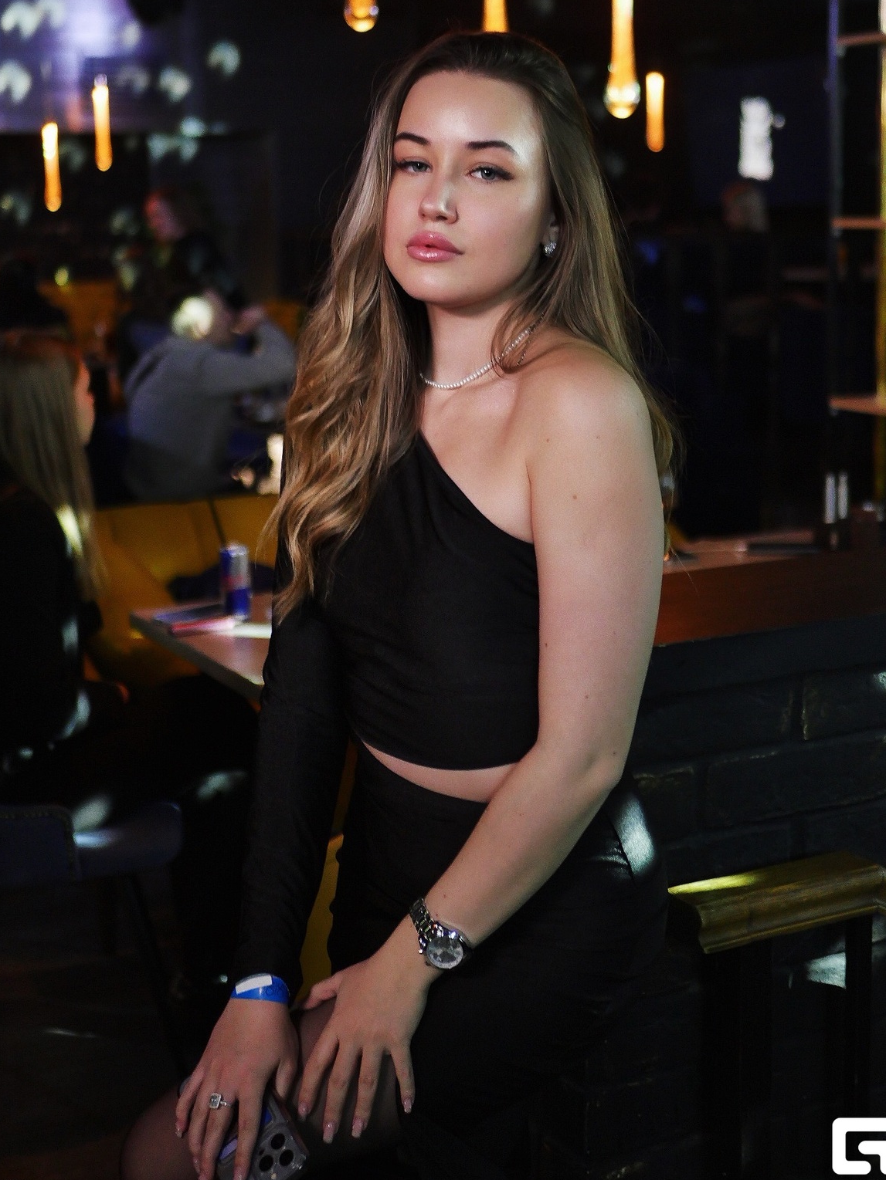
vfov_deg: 35.5
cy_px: 574
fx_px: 1843
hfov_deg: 27.0
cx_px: 440
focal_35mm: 54
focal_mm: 25
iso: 1600
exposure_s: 1/100
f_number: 1.7
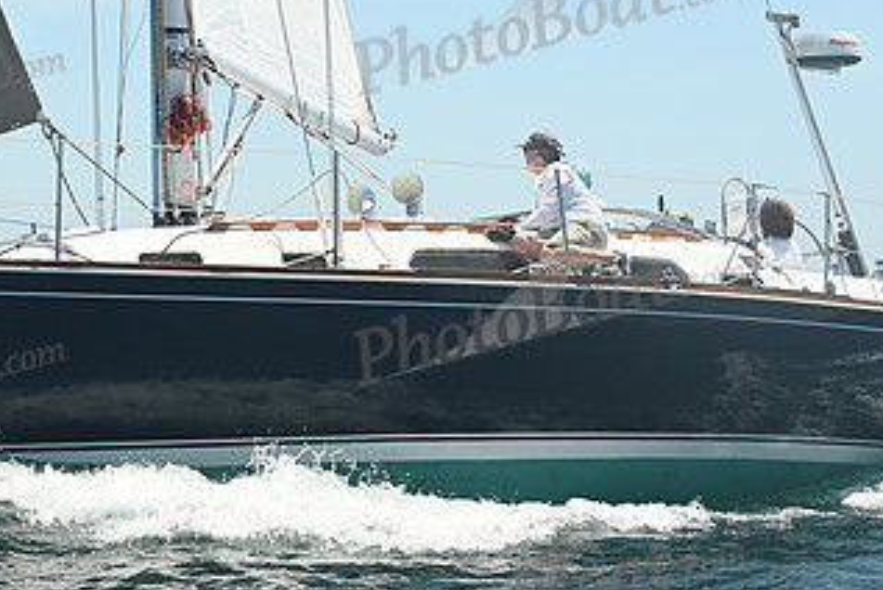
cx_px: 212
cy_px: 207
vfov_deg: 10.7
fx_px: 3142
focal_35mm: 128
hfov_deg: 15.9
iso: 320
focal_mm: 70
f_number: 7.1
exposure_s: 1/1000
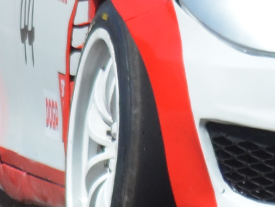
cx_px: 385
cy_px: 14
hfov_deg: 0.9
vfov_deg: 0.6
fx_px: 18410
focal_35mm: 2317
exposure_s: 1/2000
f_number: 8
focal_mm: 220
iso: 360
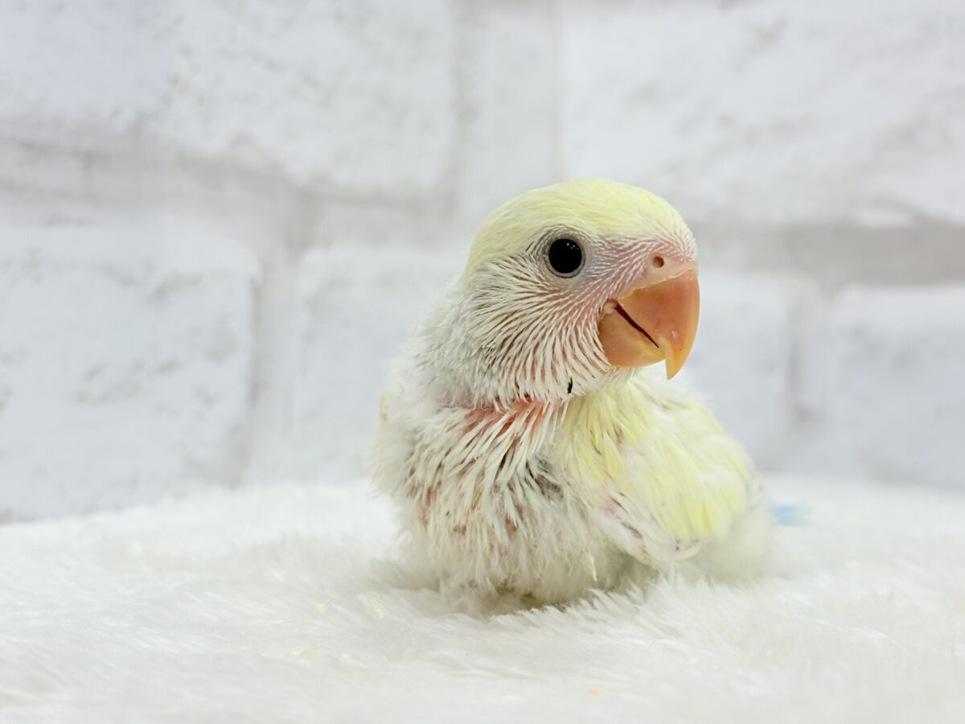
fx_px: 1450
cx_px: 482
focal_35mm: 52
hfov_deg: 36.8
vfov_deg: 28.0
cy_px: 362
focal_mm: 5.96
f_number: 1.6
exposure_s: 1/100
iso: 50
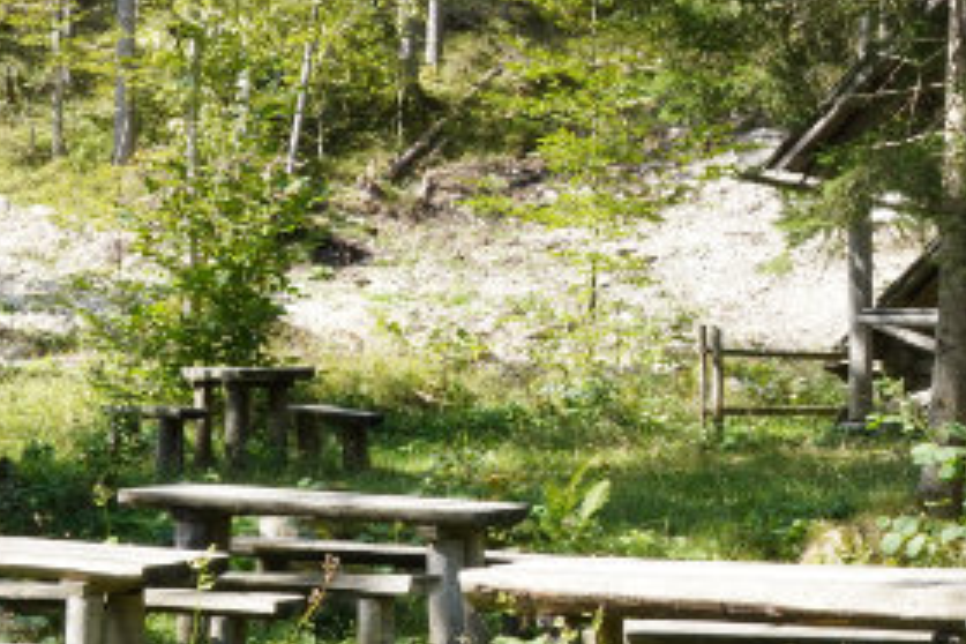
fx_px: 2307
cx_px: 1025
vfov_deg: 15.9
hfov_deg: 22.5
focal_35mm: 86
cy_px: 296
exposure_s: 1/50
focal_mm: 20
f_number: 13
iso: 250
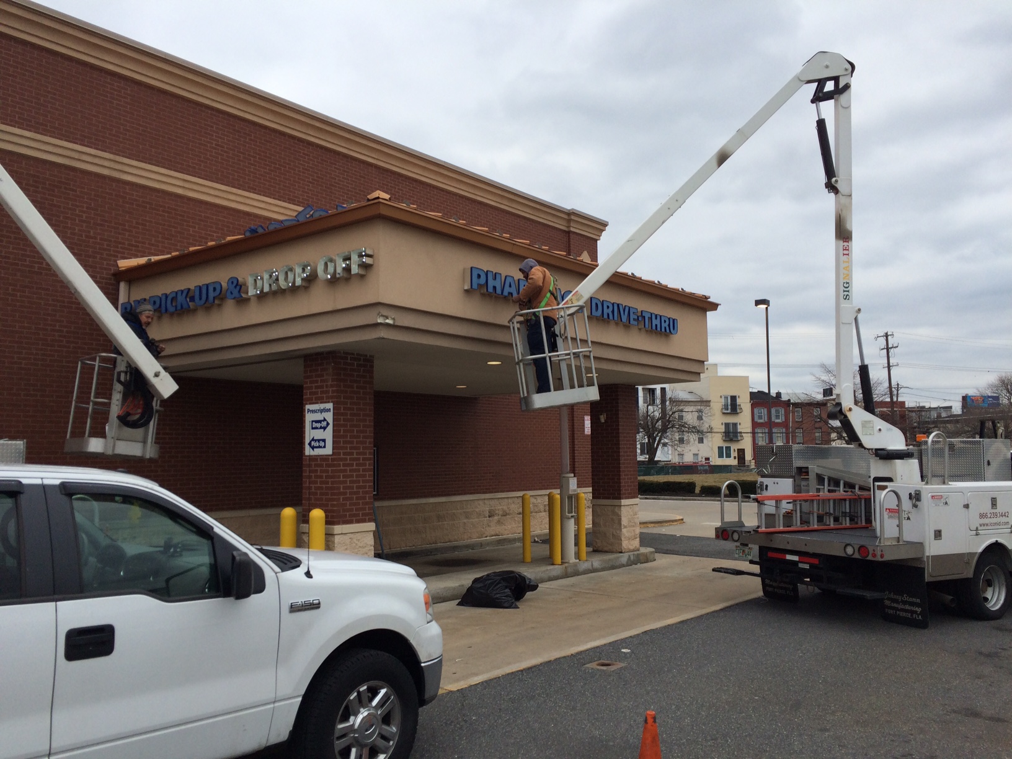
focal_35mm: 29
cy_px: 380
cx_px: 506
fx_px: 848
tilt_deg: +4.5
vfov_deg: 48.2
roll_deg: +2.0
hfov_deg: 61.7
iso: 32
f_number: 2.2
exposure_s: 1/1140
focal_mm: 4.15
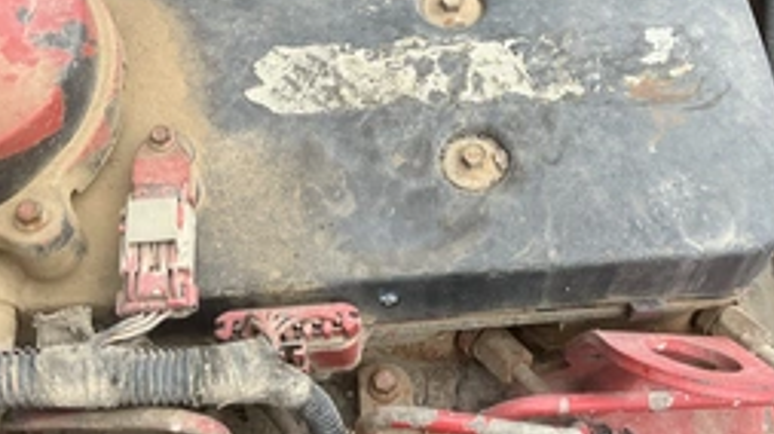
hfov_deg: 41.1
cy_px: 196
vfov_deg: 23.9
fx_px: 1026
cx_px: 477
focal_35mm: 50
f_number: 1.8
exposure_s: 1/122
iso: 32
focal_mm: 3
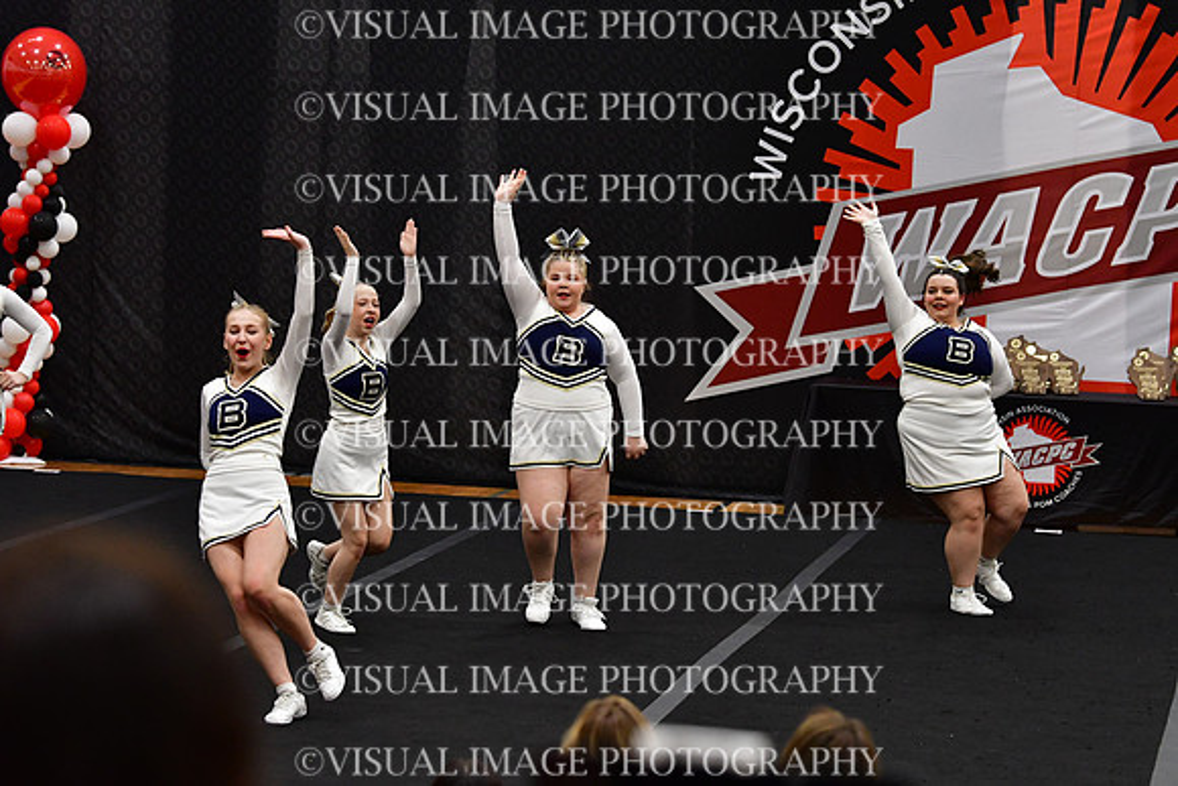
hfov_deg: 14.4
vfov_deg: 9.7
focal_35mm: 142
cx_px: 589
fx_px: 4647
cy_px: 393
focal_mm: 95
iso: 4000
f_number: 4
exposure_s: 1/500
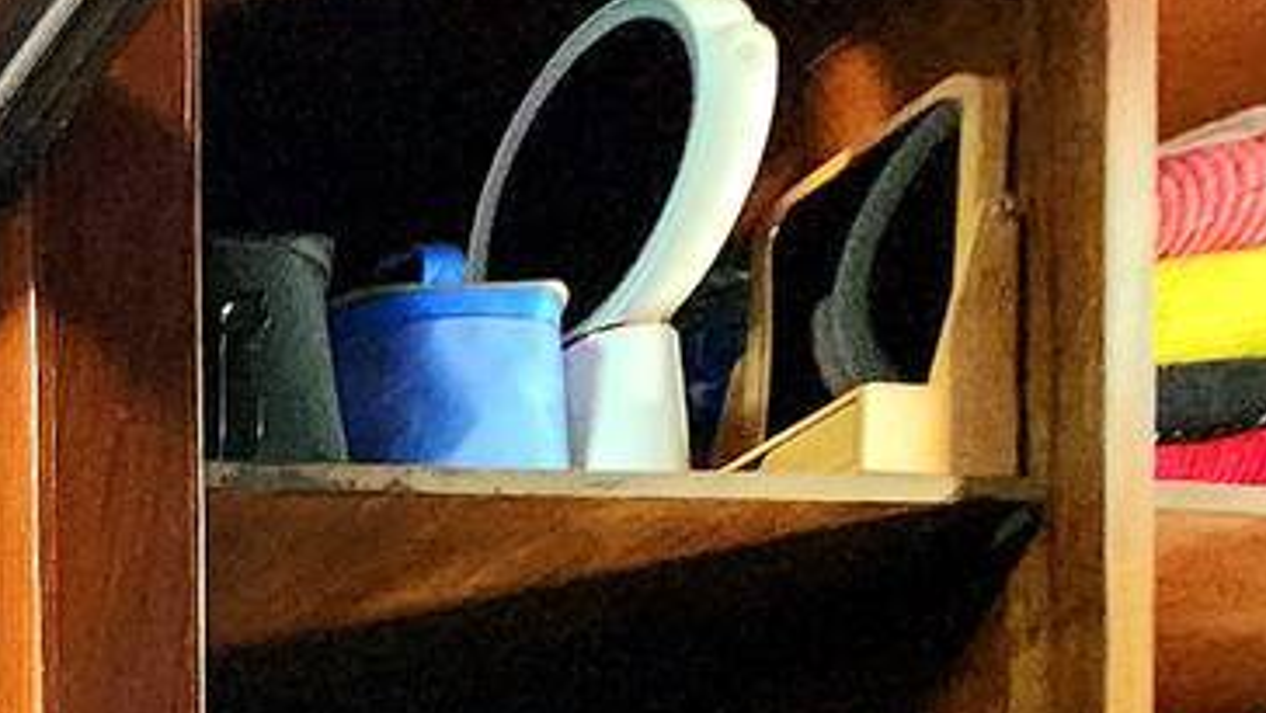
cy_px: 1631
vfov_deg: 14.9
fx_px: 1880
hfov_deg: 23.1
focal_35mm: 56
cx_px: -929
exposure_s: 1/24
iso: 800
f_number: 2.2
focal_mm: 2.2
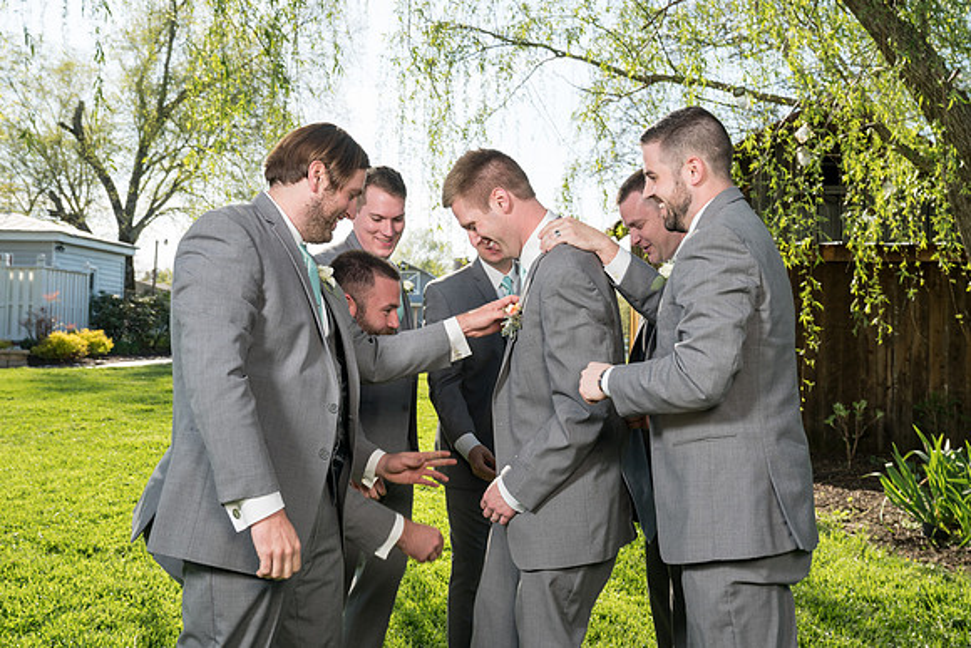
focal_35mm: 42
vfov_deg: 31.6
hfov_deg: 46.0
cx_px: 500
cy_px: 278
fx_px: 1144
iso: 100
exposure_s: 1/200
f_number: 5.6
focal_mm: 37
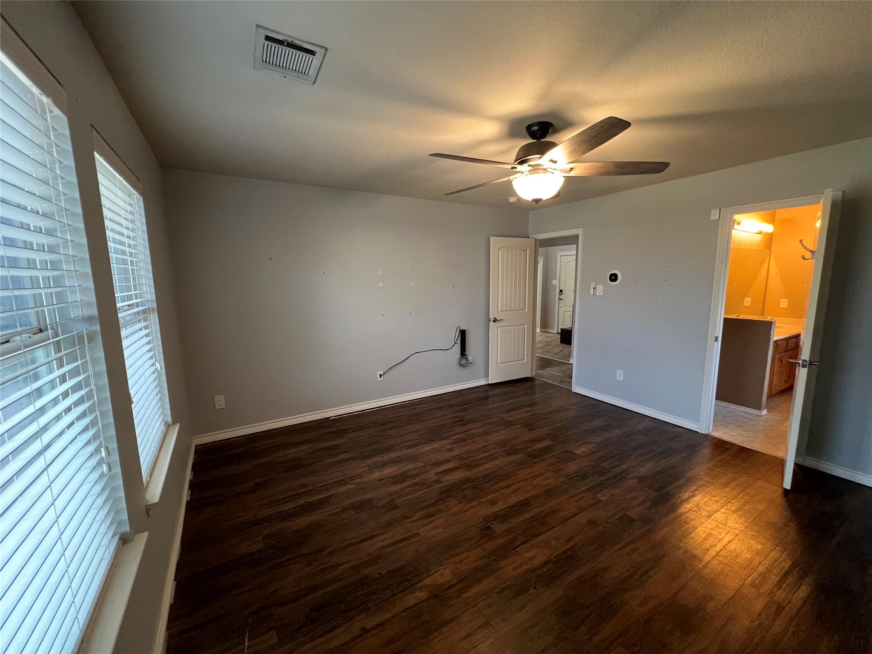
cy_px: 327
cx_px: 436
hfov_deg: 106.2
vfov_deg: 89.9
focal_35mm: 13
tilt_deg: -8.1
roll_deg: +0.6
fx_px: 327
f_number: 1.8
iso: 400
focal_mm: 1.57
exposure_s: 1/60
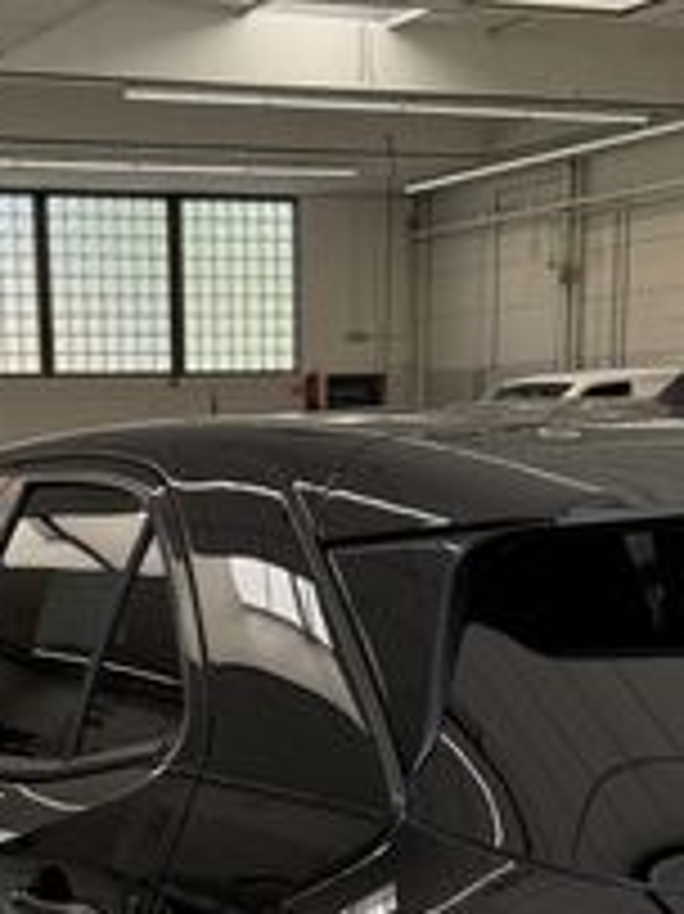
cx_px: 189
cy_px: 914
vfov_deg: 26.0
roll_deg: +1.2
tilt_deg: -13.9
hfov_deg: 20.6
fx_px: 1873
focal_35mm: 71
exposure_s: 1/335
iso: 80
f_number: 1.78
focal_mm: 6.76
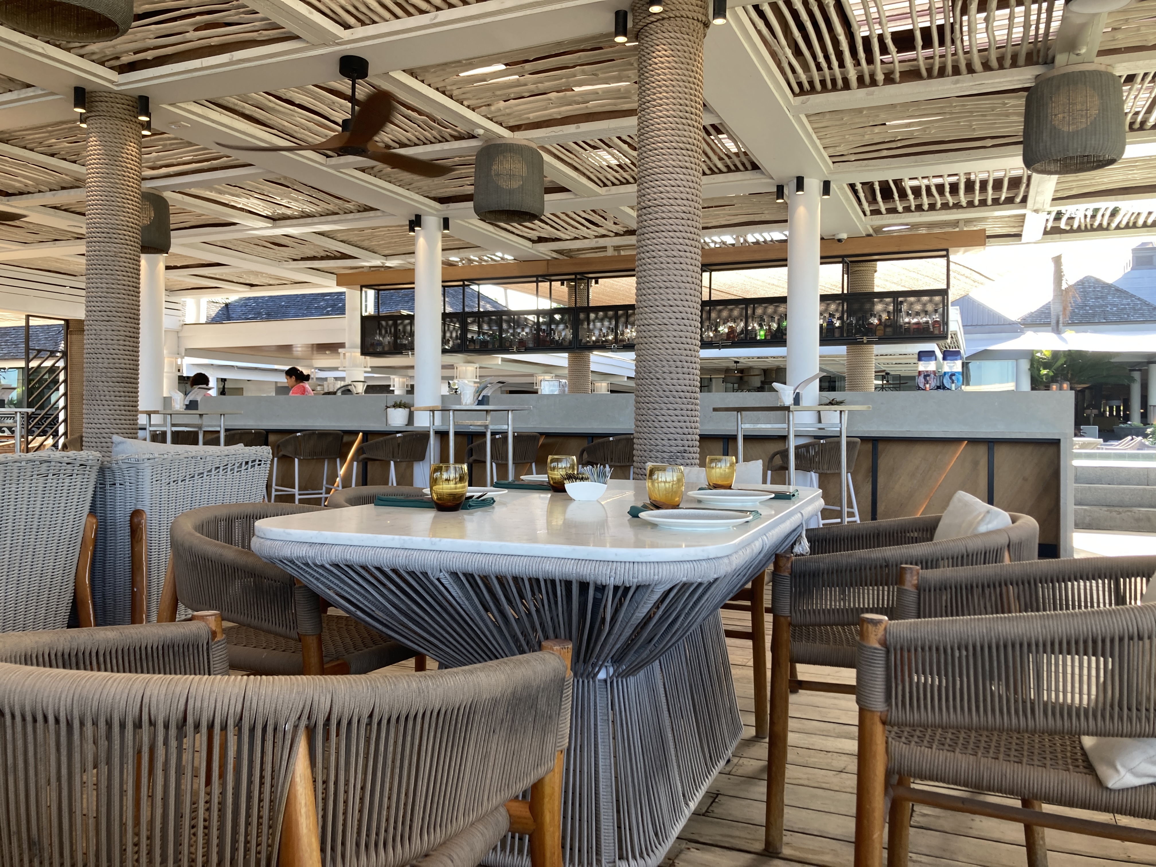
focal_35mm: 28
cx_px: 578
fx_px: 935
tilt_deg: +0.6
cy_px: 434
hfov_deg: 63.4
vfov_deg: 49.7
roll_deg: -0.4
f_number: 1.8
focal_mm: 3.99
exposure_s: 1/117
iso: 20
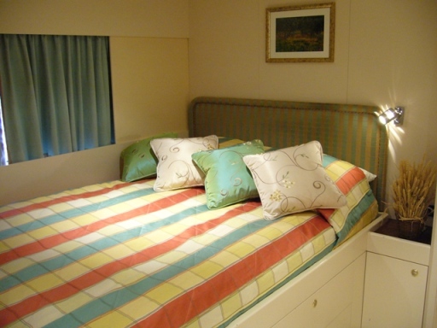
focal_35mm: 35
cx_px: 218
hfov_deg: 52.6
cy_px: 164
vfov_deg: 40.7
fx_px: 442
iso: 200
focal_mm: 5.8
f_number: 2.8
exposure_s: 1/10
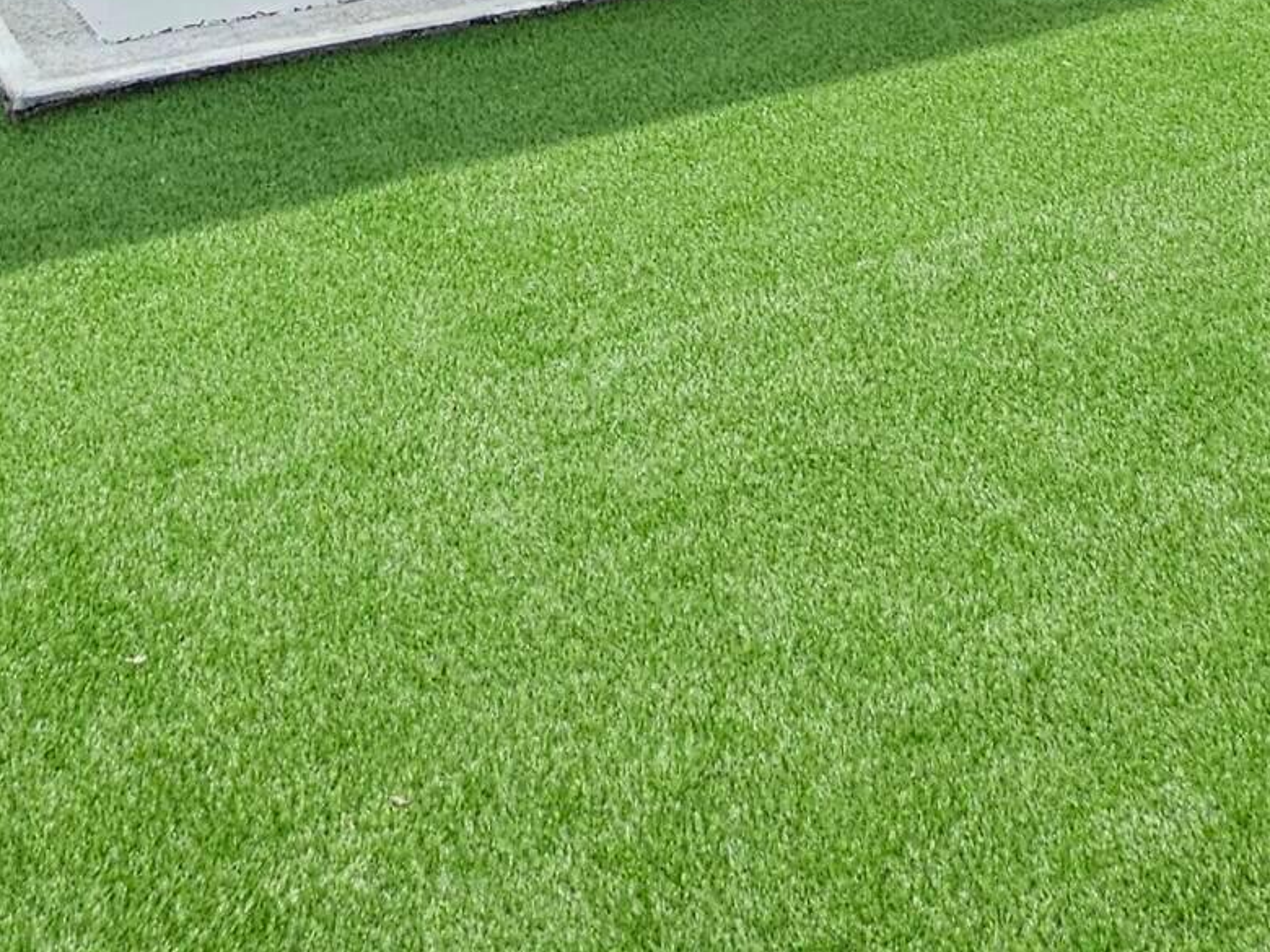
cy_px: -874
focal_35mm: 50
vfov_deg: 19.4
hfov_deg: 37.6
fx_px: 1834
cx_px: 876
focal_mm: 2.2
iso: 50
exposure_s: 1/904
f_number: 2.2
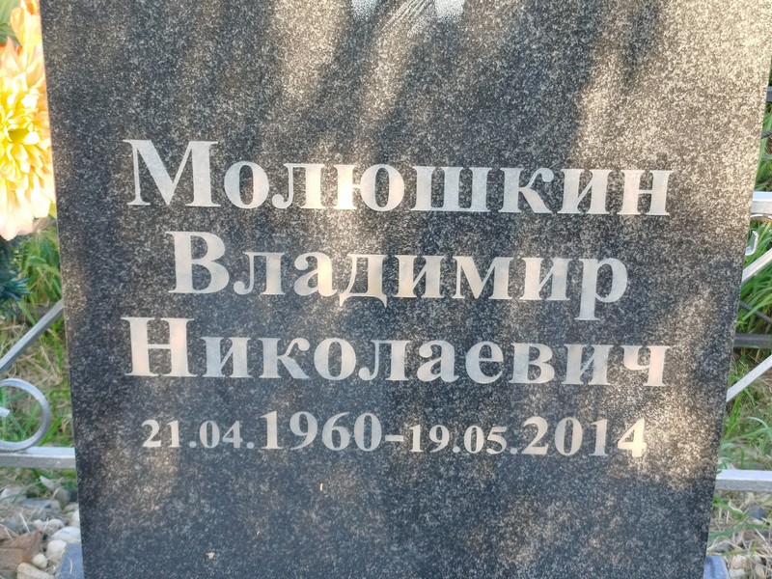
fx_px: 535
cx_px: 386
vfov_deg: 56.8
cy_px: 290
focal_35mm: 24
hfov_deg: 71.6
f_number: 1.7
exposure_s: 1/50
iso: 50
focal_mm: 5.31
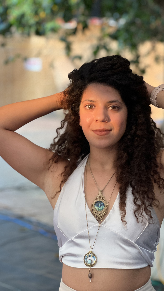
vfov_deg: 25.3
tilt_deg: -5.5
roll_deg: -1.3
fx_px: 649
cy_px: 145
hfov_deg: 14.4
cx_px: 104
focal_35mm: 84
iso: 250
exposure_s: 1/97
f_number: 2.8
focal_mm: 9
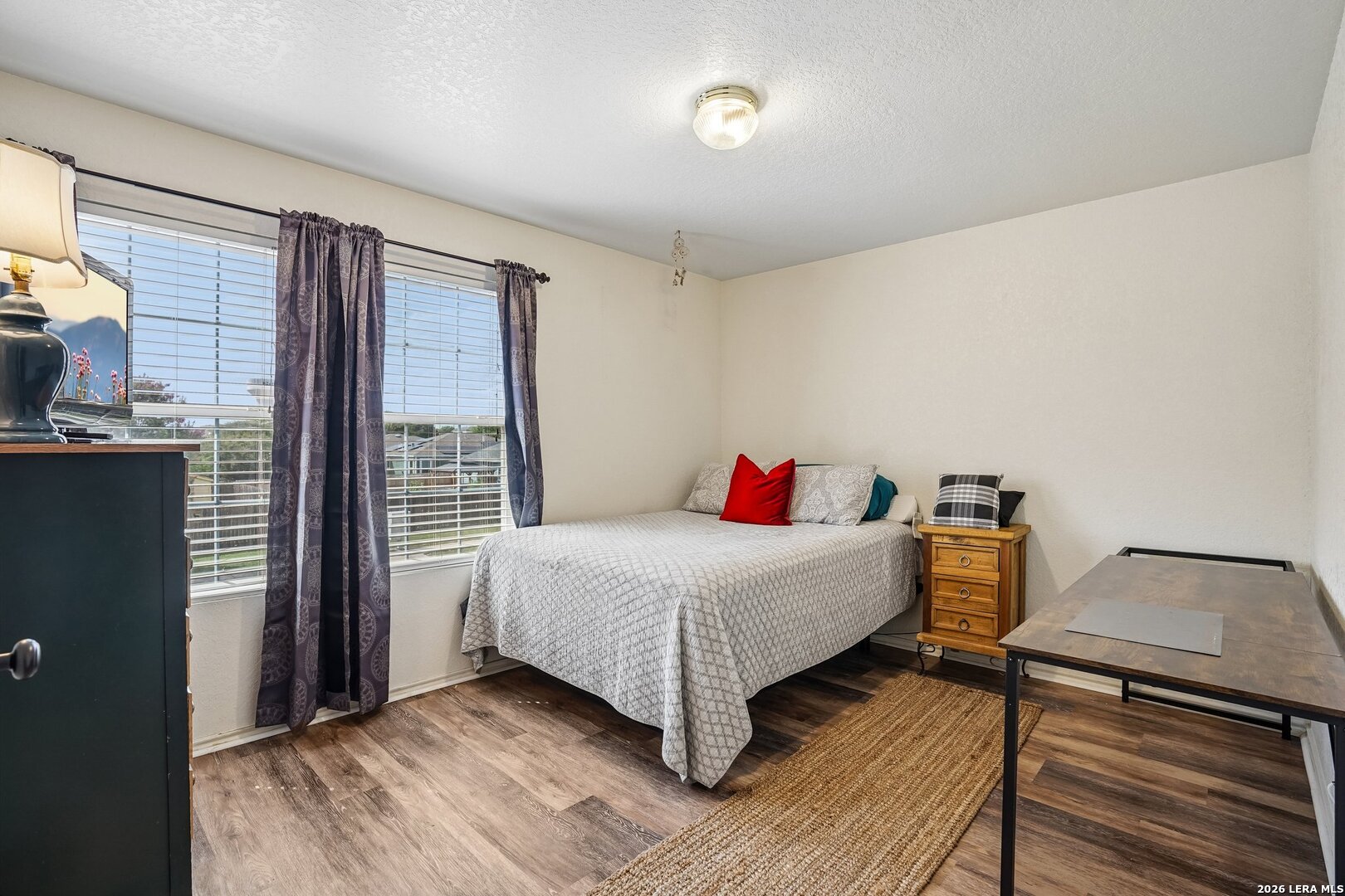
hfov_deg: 96.7
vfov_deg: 73.7
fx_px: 598
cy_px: 448
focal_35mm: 16
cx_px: 672
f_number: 8
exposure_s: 1/25
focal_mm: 16
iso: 400
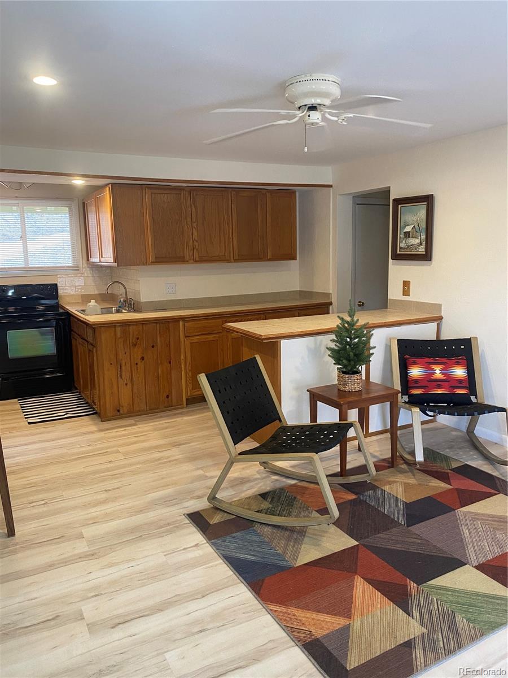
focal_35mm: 26
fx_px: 509
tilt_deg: -9.6
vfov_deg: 67.3
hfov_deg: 53.1
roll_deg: +1.4
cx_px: 254
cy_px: 339
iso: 160
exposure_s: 1/60
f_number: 1.8
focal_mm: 4.25
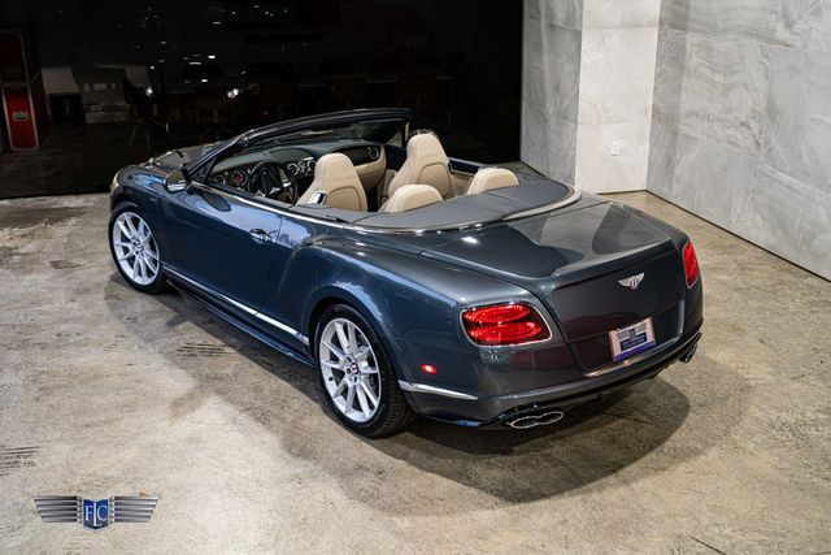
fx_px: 897
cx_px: 395
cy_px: 263
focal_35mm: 39
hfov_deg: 49.7
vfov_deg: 34.3
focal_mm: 37
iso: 1250
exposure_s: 1/80
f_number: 4
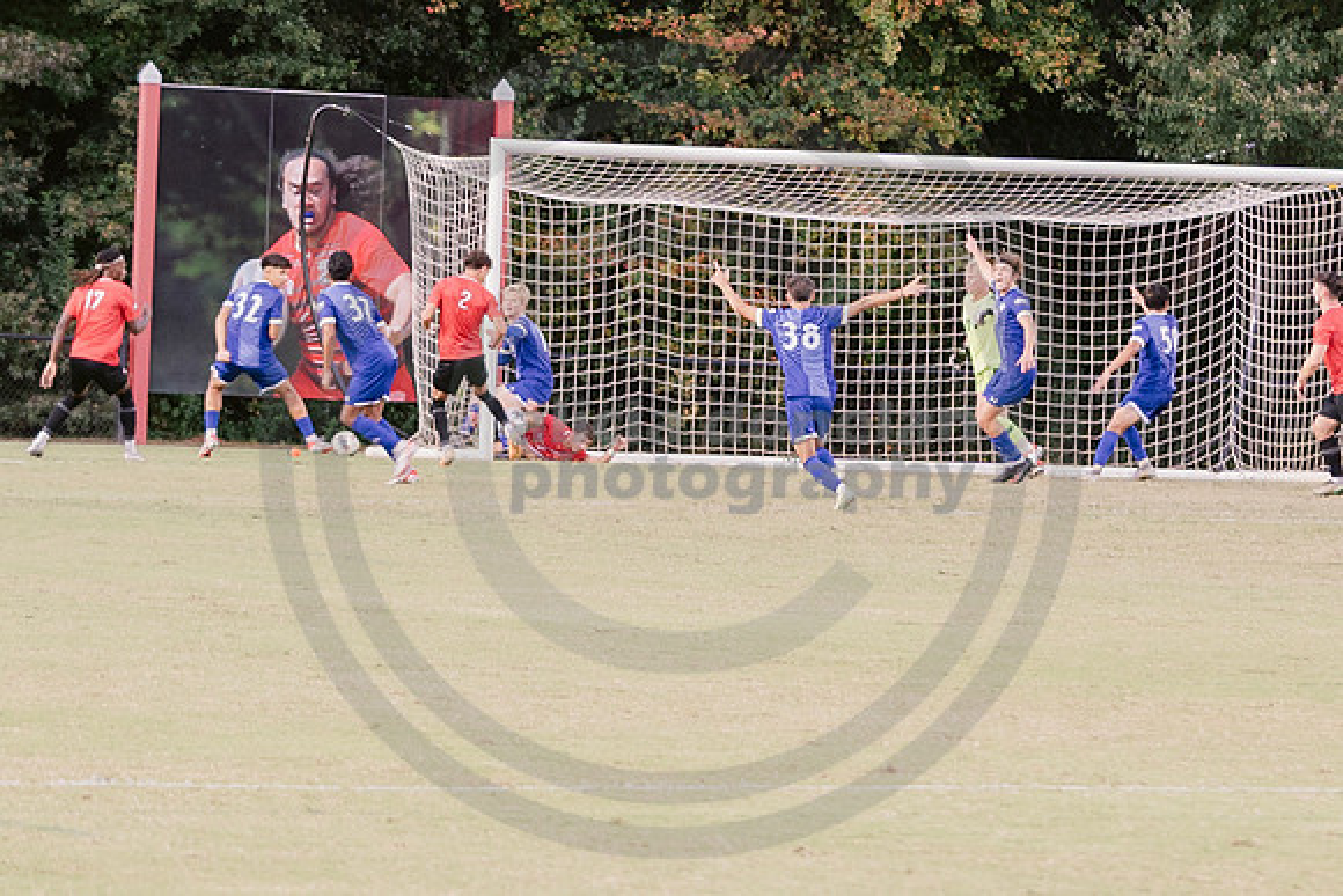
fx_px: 10893
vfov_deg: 4.7
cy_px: 224
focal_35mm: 292
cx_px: 663
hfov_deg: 7.1
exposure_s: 1/125
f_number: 3.2
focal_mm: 90
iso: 640
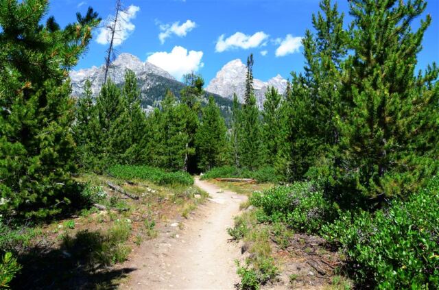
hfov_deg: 67.5
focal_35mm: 27
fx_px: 328
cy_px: 145
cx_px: 220
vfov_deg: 47.7
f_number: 9
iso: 200
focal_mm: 18
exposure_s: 1/320
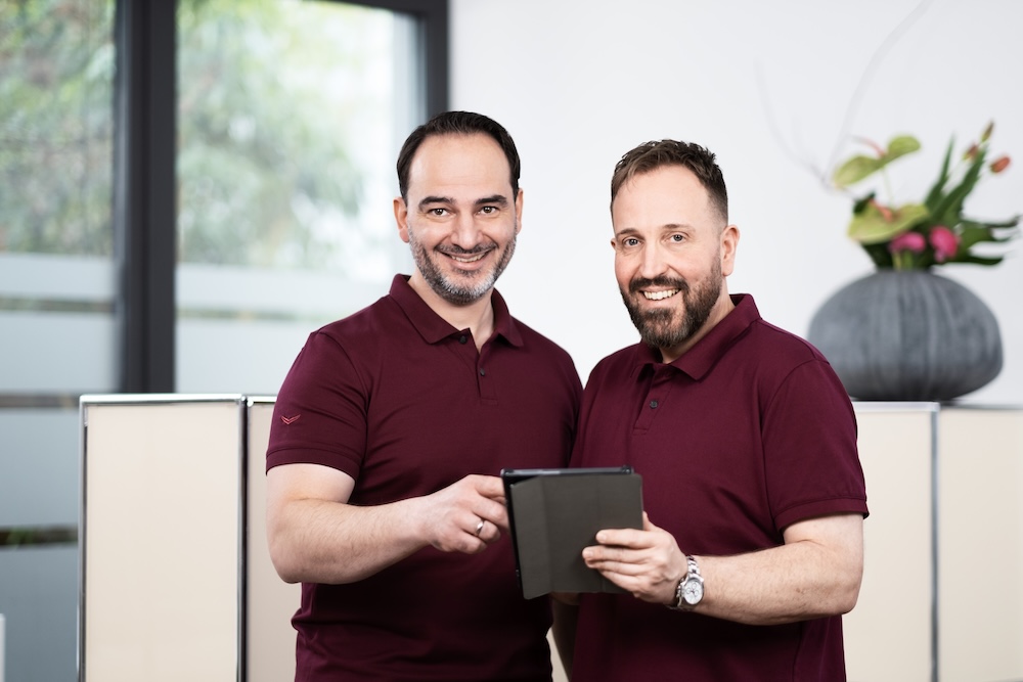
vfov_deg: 16.3
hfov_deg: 24.2
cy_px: 341
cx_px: 512
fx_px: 2387
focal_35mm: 84
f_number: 1.2
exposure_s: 1/200
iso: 160
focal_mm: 56
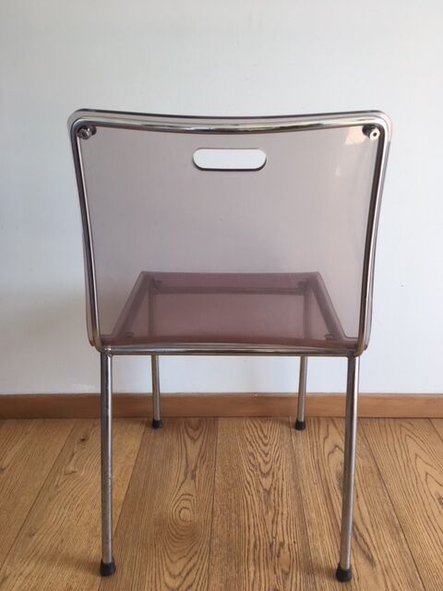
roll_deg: -0.2
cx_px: 222
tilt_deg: -20.8
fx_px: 495
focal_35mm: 29
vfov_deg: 61.7
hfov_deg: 48.2
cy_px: 296
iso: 32
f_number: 2.2
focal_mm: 4.15
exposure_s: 1/100
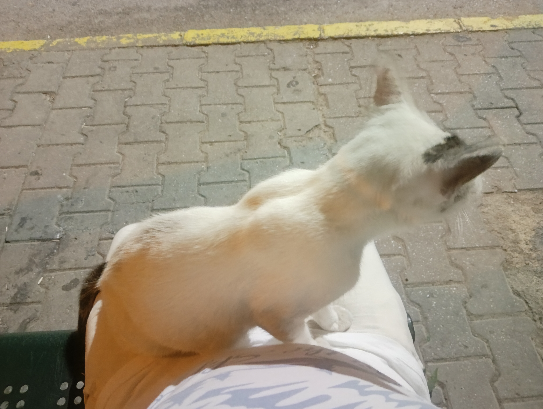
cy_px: 204
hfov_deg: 65.2
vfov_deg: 51.5
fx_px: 424
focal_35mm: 27
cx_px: 272
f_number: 1.8
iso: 5000
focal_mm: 4.05
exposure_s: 1/12.5
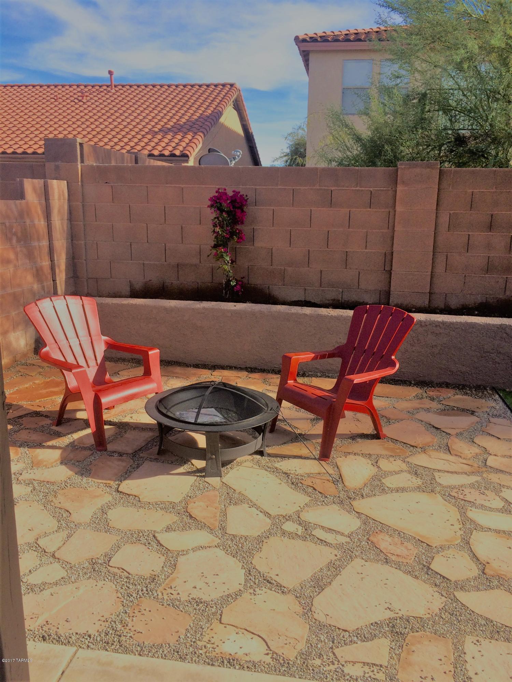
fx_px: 572
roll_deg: -0.5
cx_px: 256
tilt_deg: -11.3
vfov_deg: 61.7
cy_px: 341
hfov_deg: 48.2
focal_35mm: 29
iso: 32
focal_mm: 4.15
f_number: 2.2
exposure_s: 1/1282
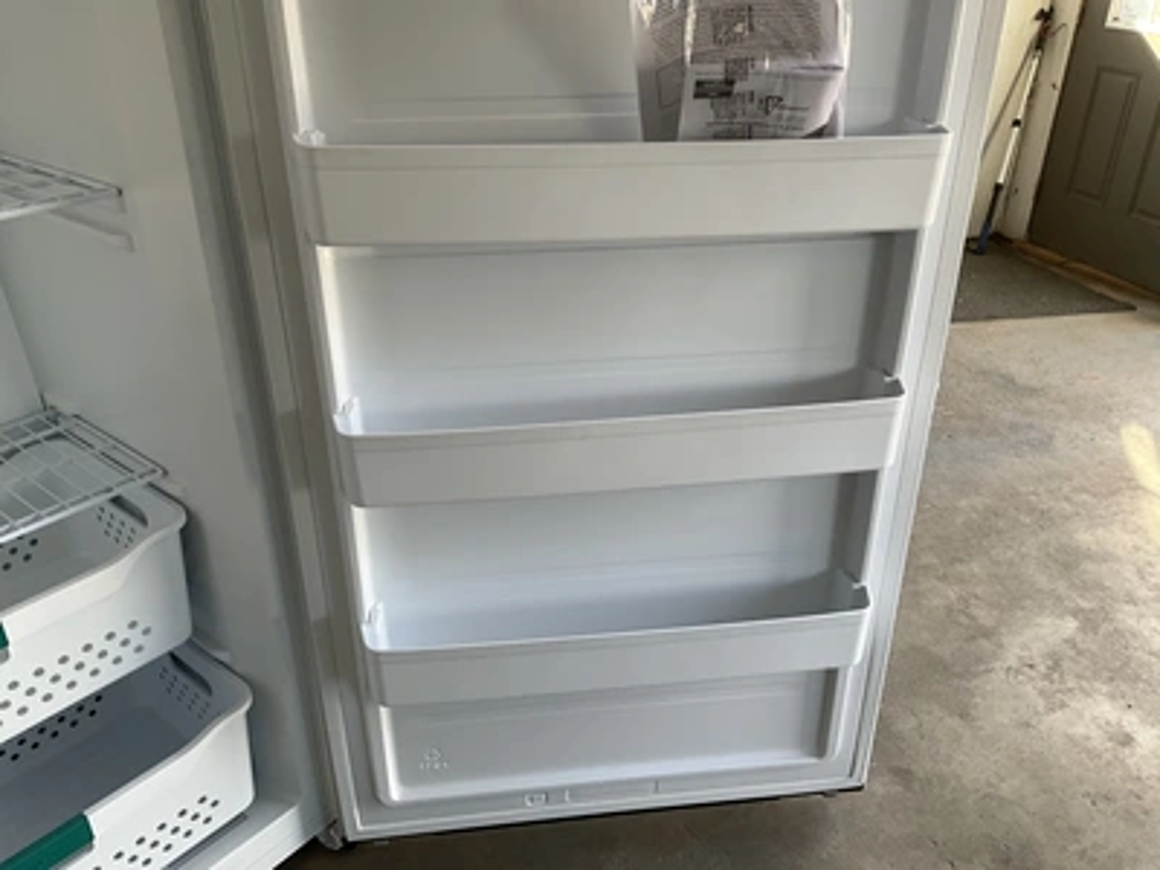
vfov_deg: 48.2
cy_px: 435
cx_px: 580
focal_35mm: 29
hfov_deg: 61.7
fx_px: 972
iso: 40
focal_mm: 3
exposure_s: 1/120
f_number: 1.8
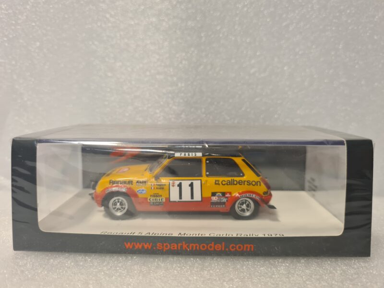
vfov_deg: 53.1
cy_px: 144
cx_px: 192
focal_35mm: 26
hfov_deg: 67.3
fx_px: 288
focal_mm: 5.4
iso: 200
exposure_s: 1/50
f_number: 1.8
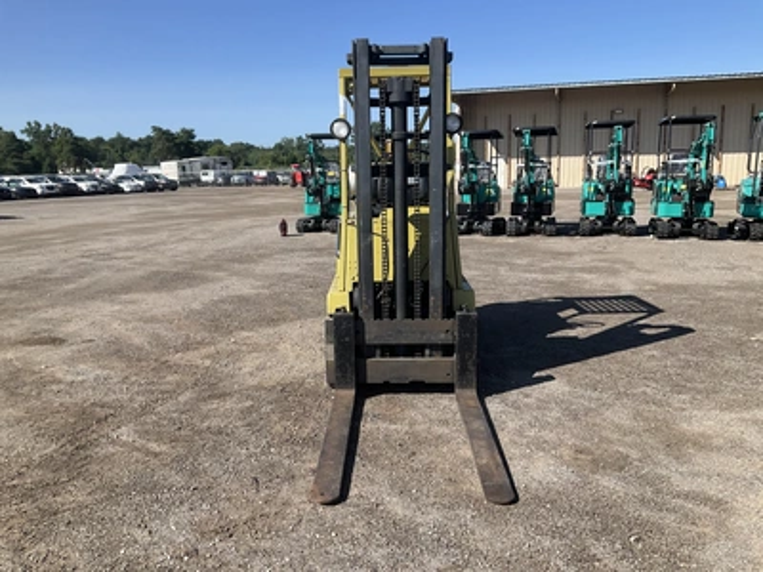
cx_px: 382
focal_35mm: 29
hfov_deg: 61.7
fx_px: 639
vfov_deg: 48.2
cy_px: 286
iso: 25
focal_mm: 3
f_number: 1.8
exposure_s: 1/1451
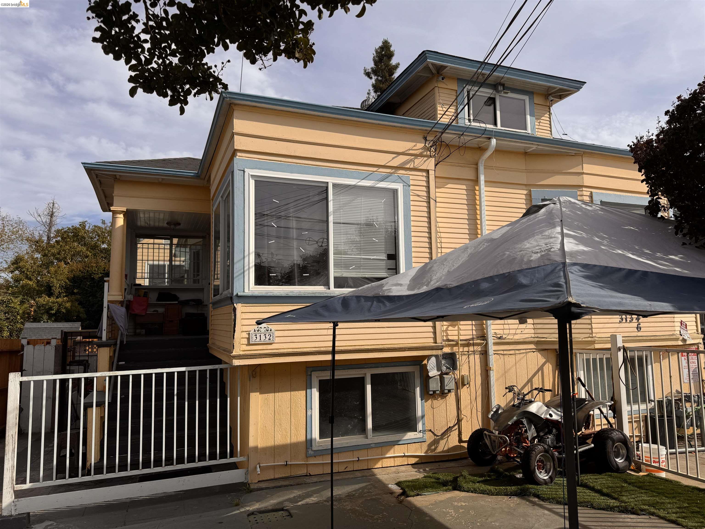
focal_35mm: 24
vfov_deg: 56.8
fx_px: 489
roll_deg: +1.5
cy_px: 264
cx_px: 352
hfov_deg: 71.6
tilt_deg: +6.4
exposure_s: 1/5814
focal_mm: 6.76
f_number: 1.78
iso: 80
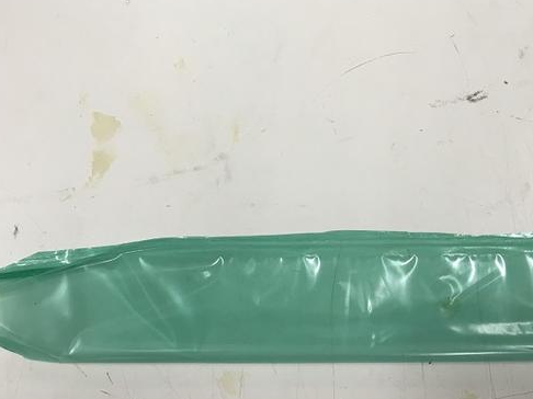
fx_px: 662
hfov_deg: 43.5
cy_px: 264
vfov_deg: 33.3
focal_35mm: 43
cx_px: 331
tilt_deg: -86.3
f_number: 2.2
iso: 64
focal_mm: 4.15
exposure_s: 1/30
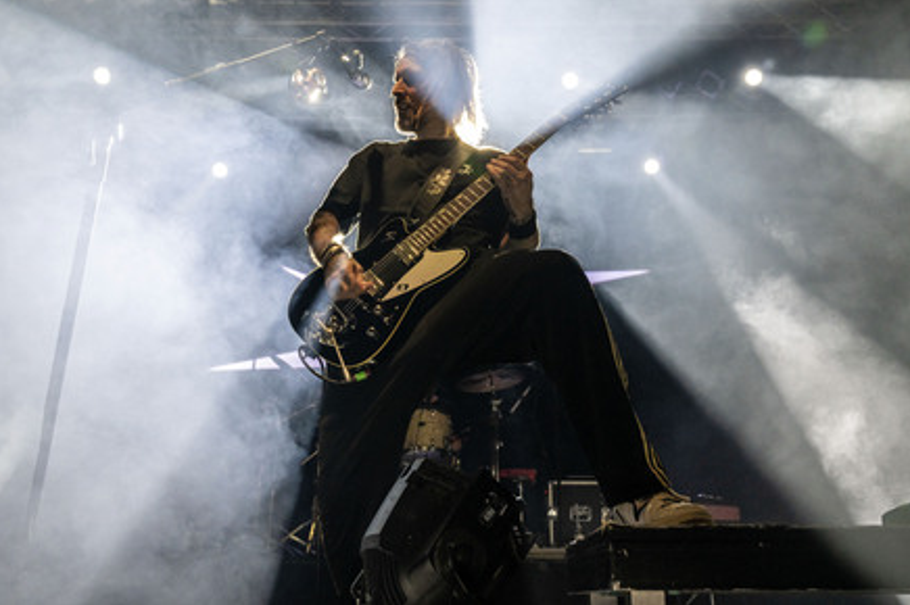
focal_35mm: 30
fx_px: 758
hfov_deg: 62.0
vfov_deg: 43.5
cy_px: 294
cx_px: 464
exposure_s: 1/320
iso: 3200
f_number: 5
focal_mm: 29
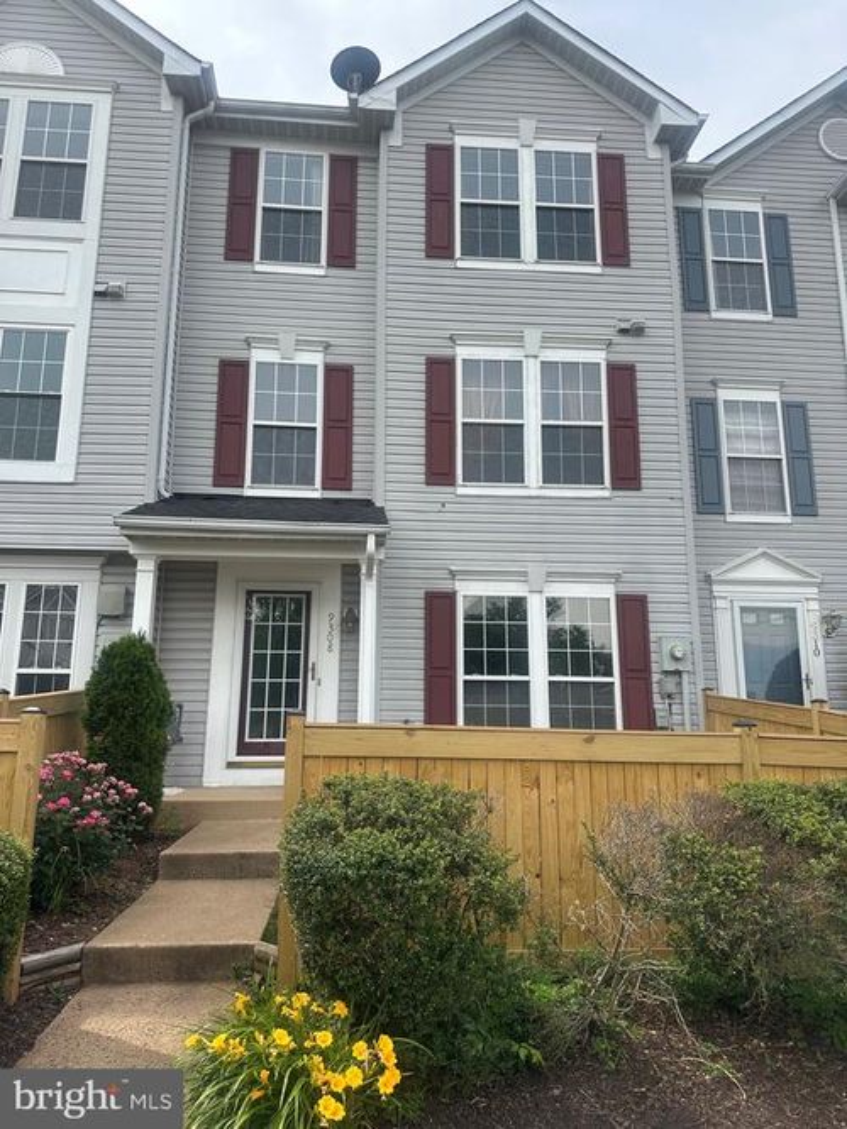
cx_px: 424
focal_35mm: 24
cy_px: 564
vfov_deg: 71.6
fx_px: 783
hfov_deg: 56.8
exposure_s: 1/2660
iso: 80
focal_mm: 6.86
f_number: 1.78
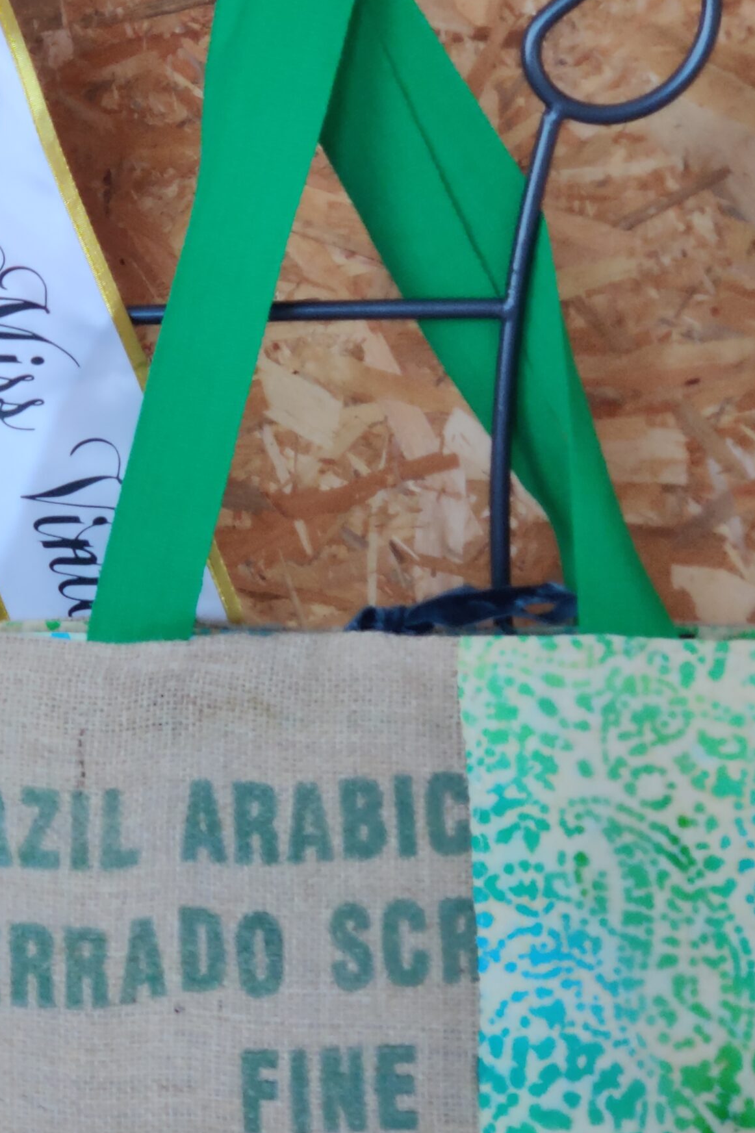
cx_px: 287
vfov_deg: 18.1
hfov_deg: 12.1
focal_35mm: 113
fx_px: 3556
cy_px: 588
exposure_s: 1/50
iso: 1250
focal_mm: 6.95
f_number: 2.44
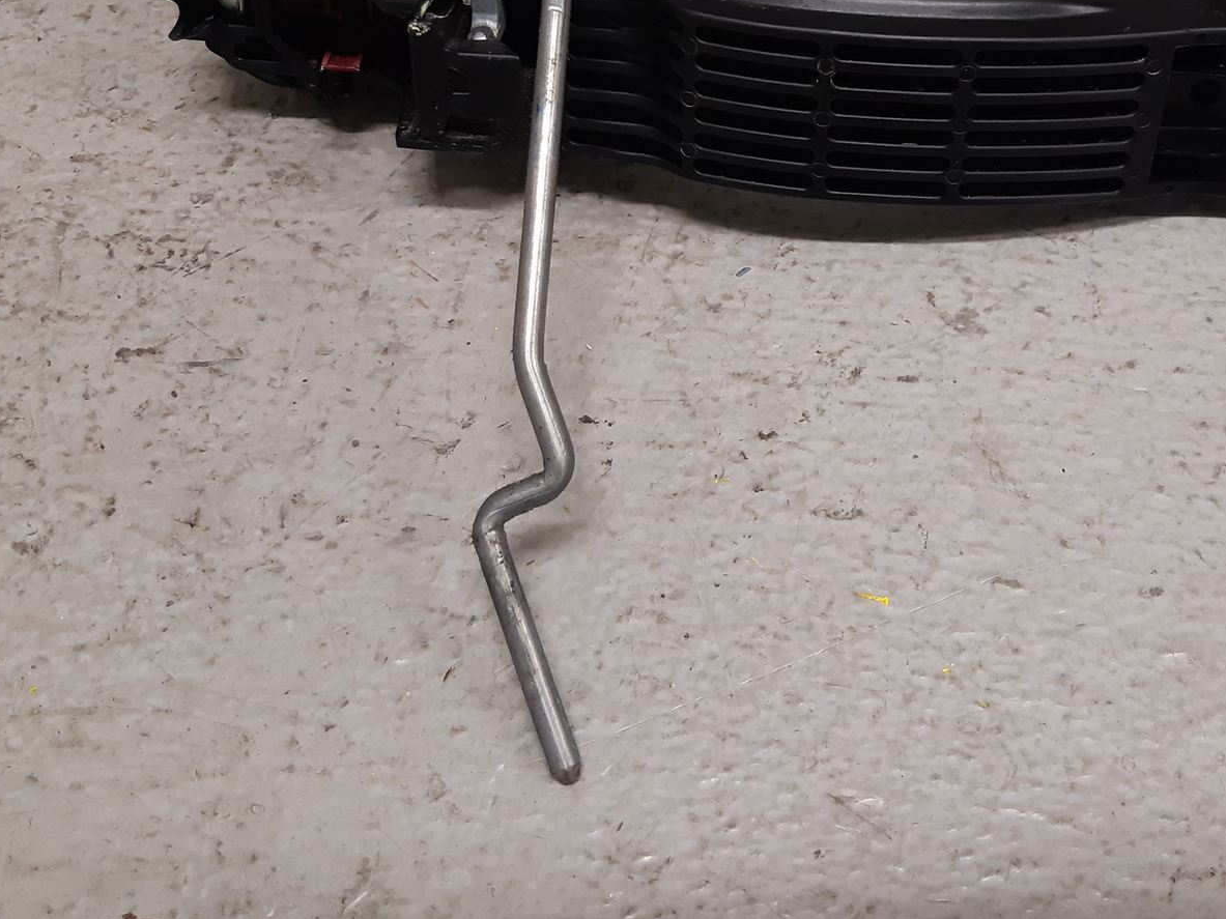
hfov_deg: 41.6
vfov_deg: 31.4
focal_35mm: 45
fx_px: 1594
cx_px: 802
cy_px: 193
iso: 160
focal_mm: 3.93
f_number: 1.7
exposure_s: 1/50
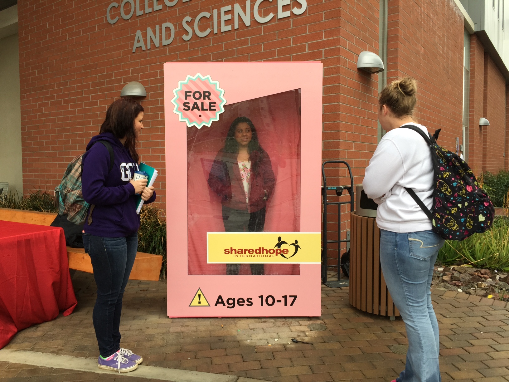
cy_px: 191
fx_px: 426
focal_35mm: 29
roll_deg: +0.0
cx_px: 254
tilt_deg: -1.1
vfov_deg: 48.2
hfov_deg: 61.7
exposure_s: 1/120
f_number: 2.2
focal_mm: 4.15
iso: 32
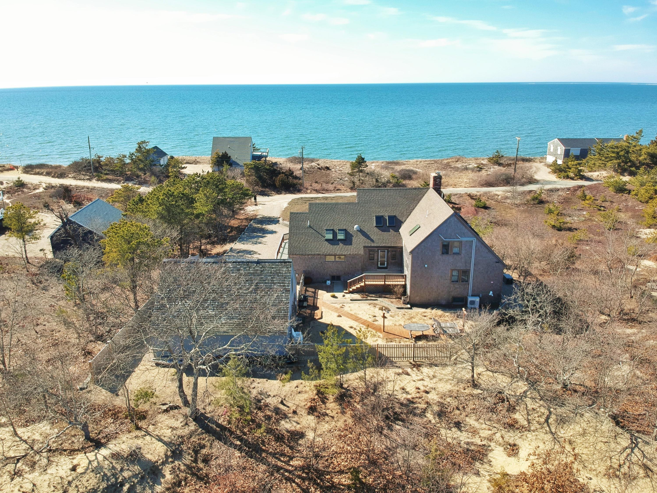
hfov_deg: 69.4
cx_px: 328
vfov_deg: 54.9
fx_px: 474
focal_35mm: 25
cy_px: 246
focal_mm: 4.49
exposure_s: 1/640
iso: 100
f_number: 2.6
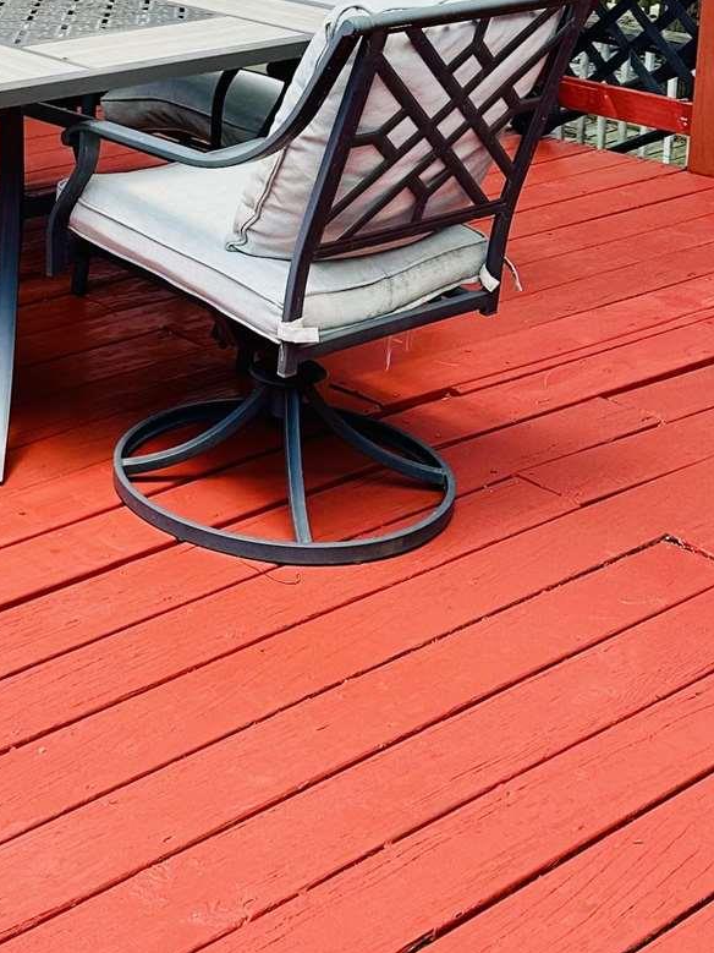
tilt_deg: -11.0
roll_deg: -2.3
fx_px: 1953
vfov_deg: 26.3
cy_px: 56
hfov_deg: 20.2
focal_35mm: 71
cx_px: 50
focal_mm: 6.86
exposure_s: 1/626
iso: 80
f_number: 1.78
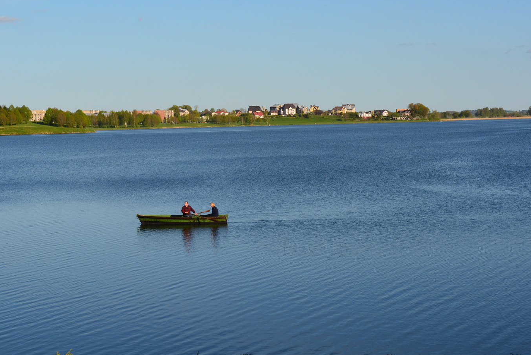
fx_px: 1177
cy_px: 97
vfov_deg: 17.1
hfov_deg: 25.4
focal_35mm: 80
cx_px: 245
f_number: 11
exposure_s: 1/125
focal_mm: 35
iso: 100
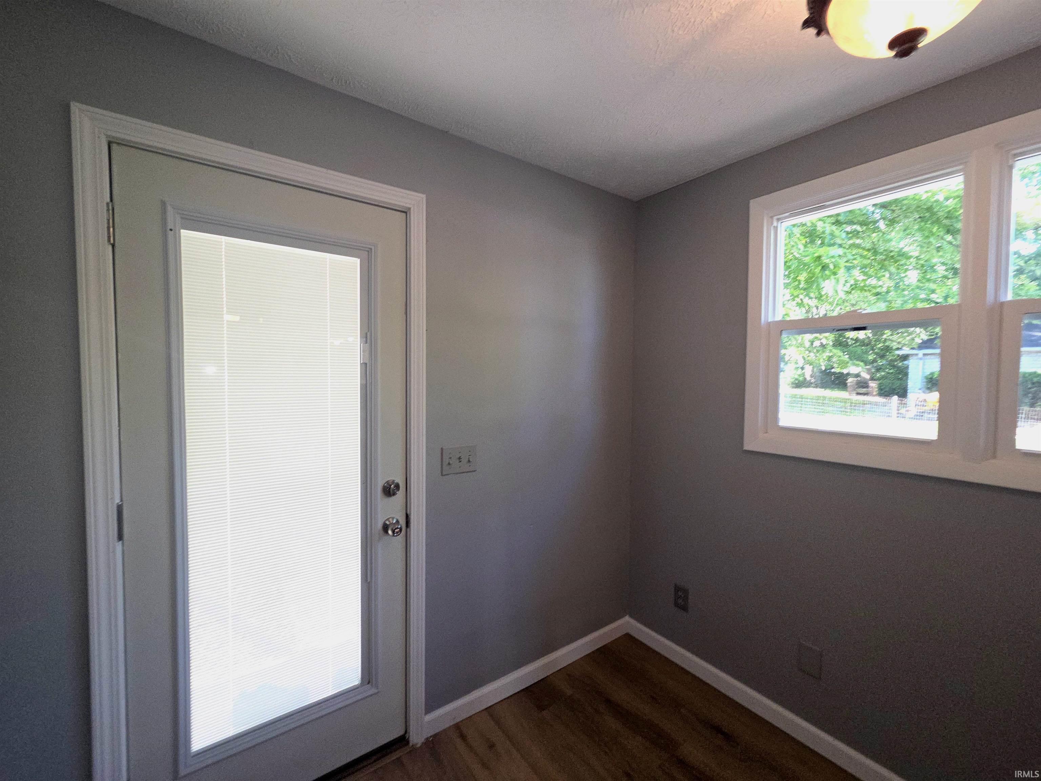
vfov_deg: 89.9
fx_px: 391
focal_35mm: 13
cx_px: 520
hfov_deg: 106.2
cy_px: 390
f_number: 2.2
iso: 100
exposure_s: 1/60.2
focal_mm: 2.2
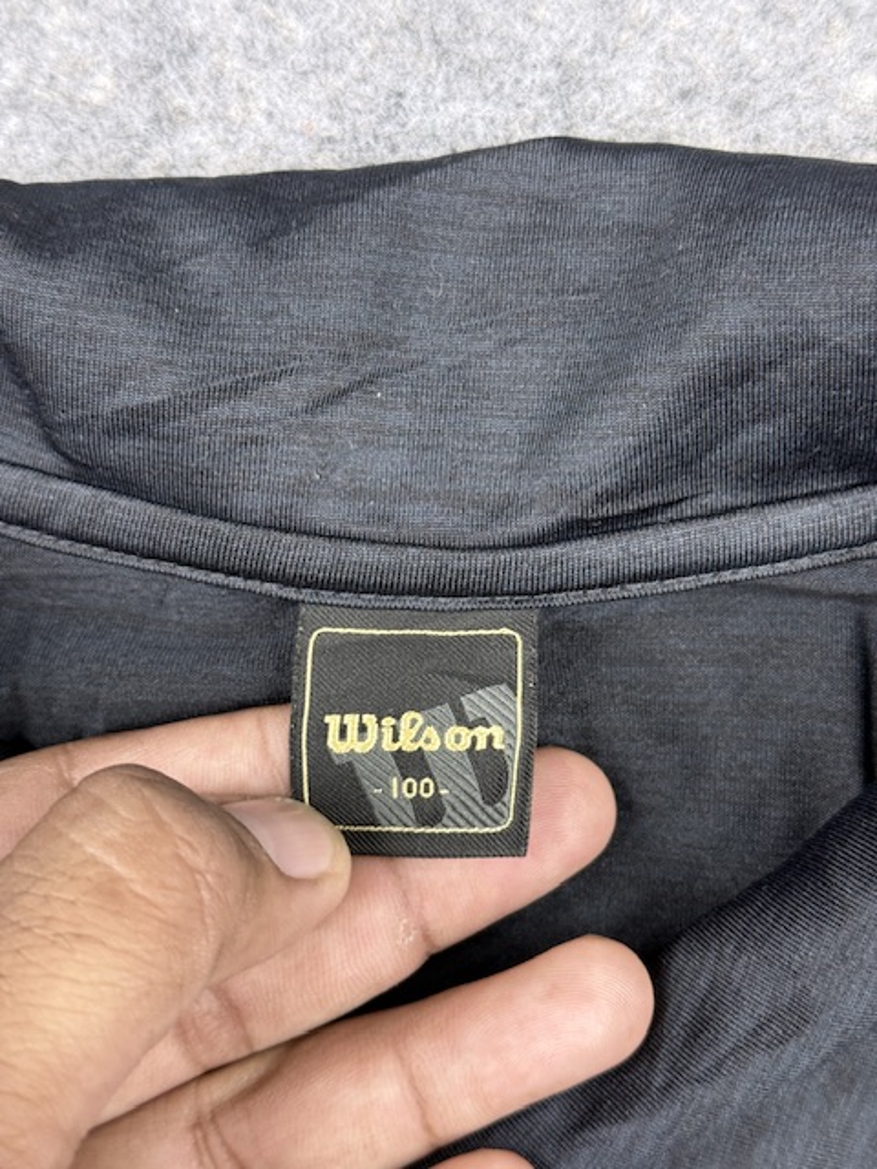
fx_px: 1621
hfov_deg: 30.3
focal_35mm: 48
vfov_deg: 39.7
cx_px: 438
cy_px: 584
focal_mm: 6.76
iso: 100
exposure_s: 1/50
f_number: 1.78
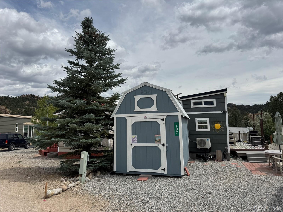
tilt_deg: +4.9
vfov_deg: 56.8
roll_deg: +0.1
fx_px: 196
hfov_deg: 71.6
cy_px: 106
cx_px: 142
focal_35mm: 24
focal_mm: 6.76
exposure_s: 1/10417
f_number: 1.78
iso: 80
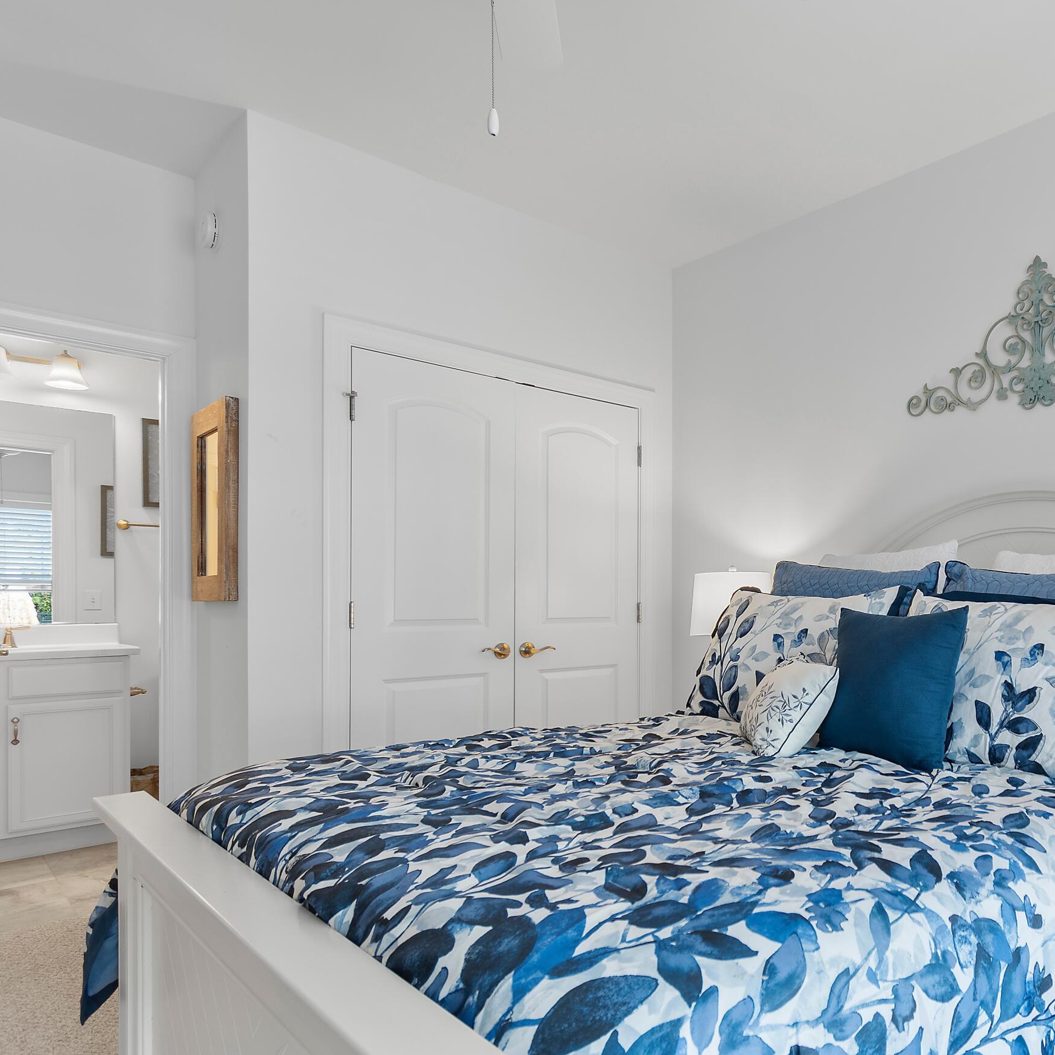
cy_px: 597
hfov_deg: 62.6
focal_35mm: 22
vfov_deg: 69.3
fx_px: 759
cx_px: 870
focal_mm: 10
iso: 100
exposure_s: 1/4
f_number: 4.5
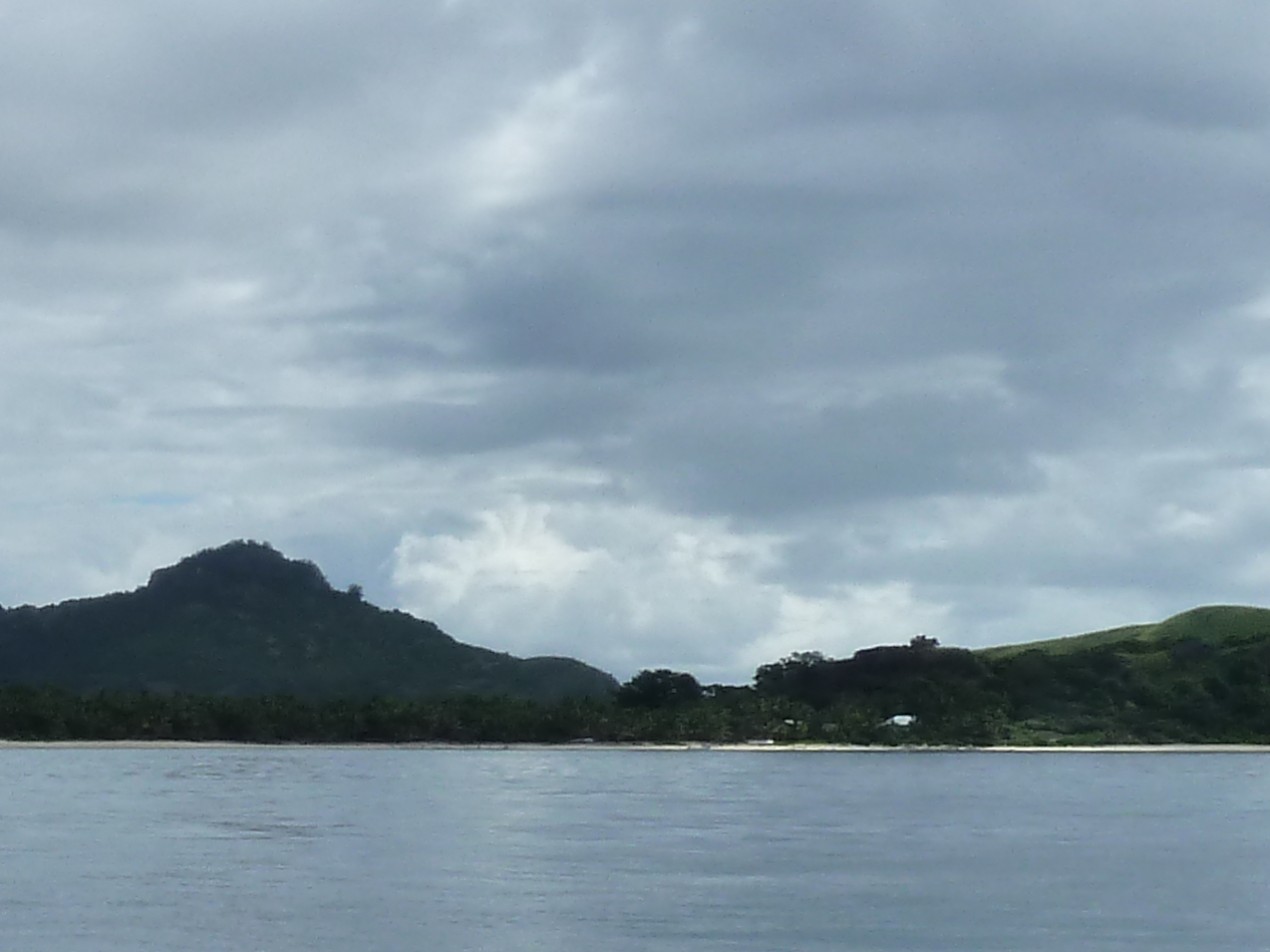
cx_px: -243
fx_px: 2898
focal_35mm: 79
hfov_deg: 22.8
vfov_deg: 18.5
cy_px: 766
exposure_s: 1/500
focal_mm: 4.1
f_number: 5.6
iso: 125
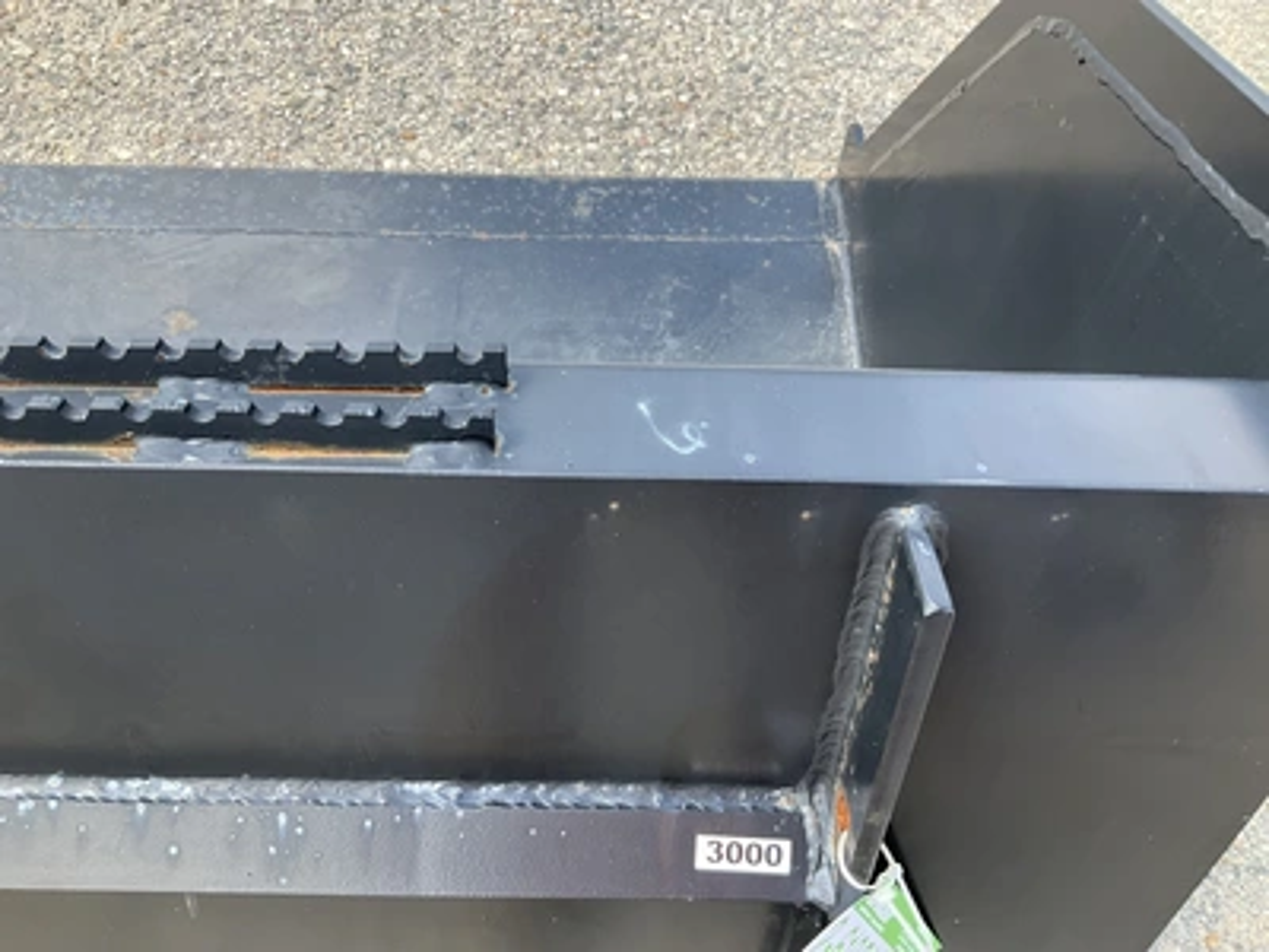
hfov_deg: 61.7
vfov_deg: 48.2
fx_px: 1063
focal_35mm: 29
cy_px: 476
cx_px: 634
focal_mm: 3
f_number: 1.8
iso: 20
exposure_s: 1/207
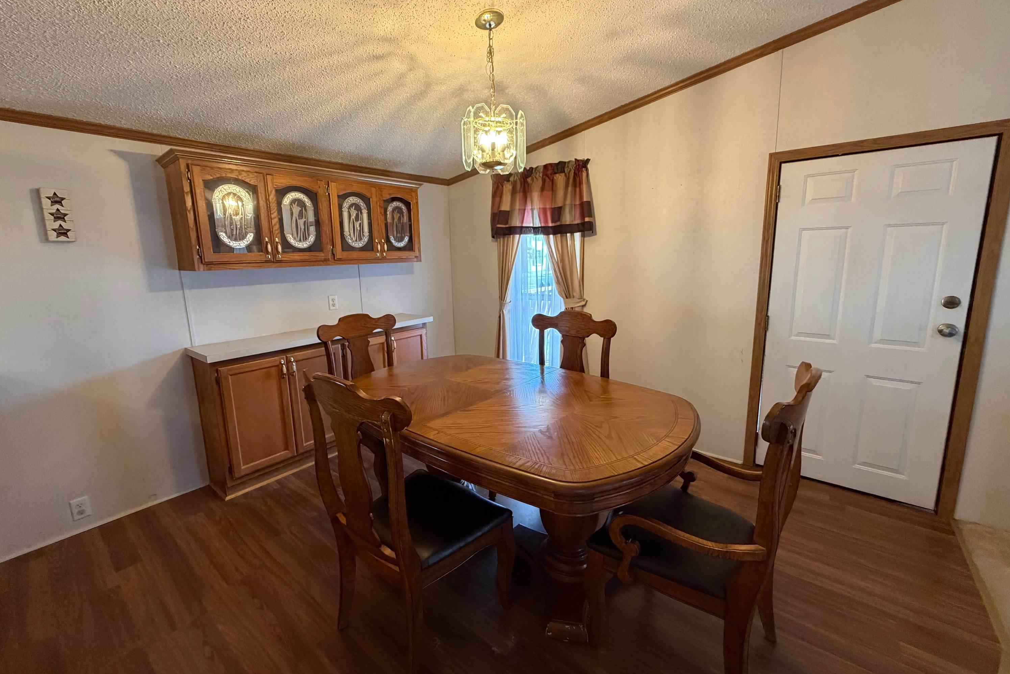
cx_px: 492
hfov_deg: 100.4
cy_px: 323
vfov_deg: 77.3
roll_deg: +1.7
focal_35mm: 15
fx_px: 421
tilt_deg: -10.1
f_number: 2.2
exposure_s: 1/60
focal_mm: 2.22
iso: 400
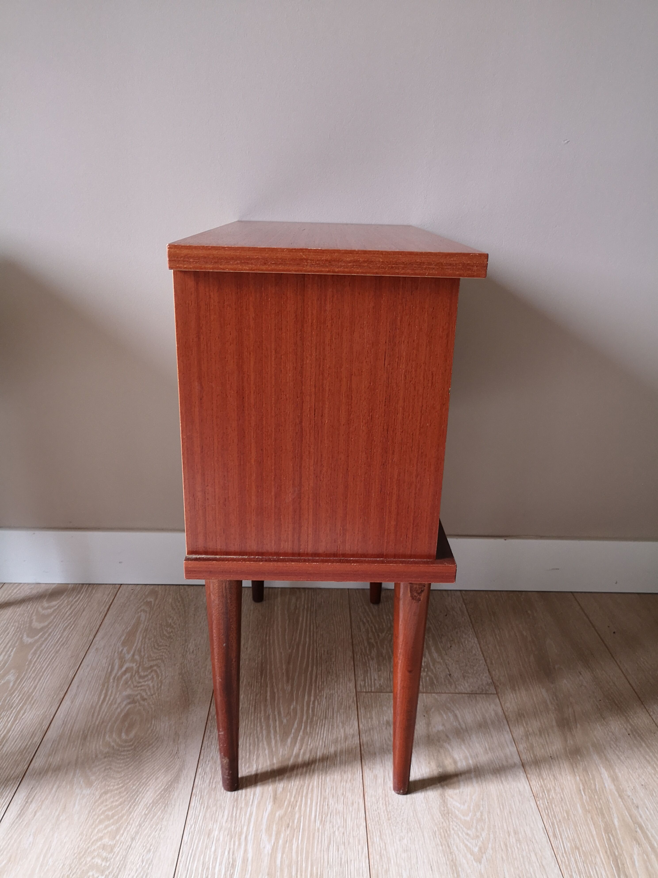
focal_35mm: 27
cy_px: 439
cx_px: 329
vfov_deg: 65.3
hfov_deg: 51.4
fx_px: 684
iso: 160
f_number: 1.8
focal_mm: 3.95
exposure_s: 1/33.3
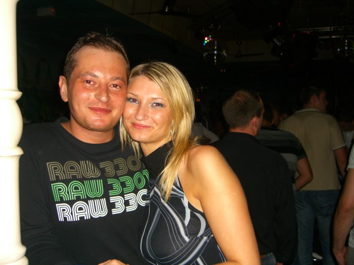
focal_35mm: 38
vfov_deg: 37.7
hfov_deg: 49.0
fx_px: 389
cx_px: 177
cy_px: 132
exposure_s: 1/60
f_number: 2.8
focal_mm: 7.9
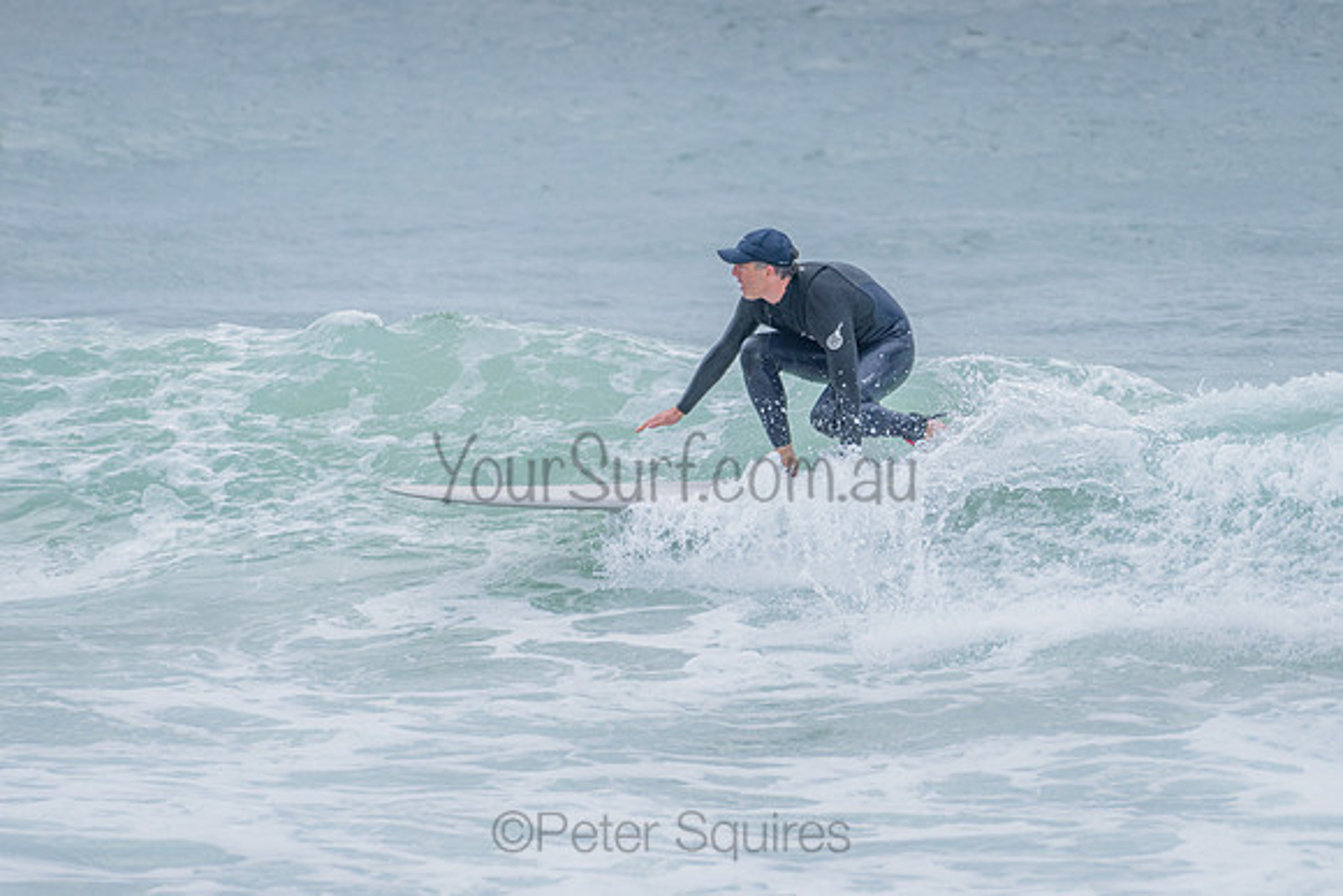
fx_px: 22874
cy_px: 347
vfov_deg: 2.2
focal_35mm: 613
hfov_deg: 3.4
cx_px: 810
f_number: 5.6
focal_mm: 500
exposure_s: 1/2000
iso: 640
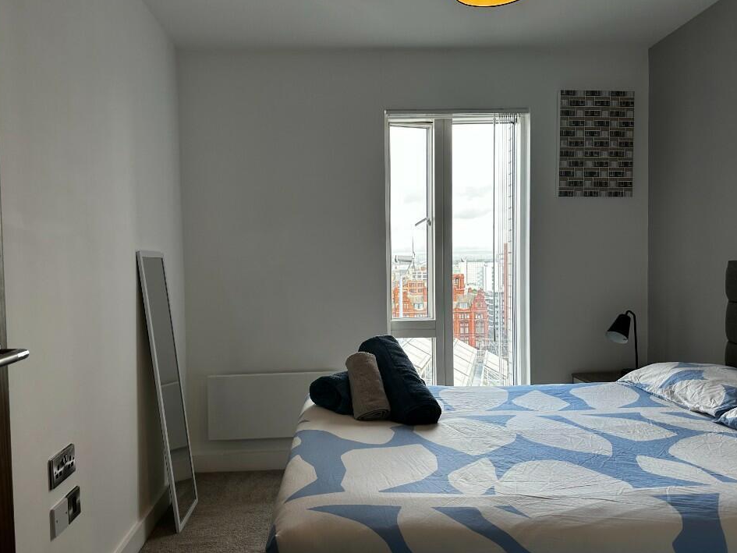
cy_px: 292
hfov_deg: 67.3
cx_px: 354
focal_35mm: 26
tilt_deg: -3.5
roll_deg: +0.9
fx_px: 554
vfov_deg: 53.0
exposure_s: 1/193
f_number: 1.78
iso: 64
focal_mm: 6.86
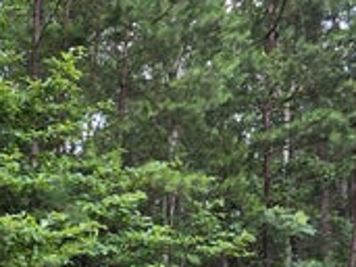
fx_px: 668
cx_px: 20
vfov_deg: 19.8
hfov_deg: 28.4
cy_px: 390
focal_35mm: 65
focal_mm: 2.2
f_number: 2.2
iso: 80
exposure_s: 1/60
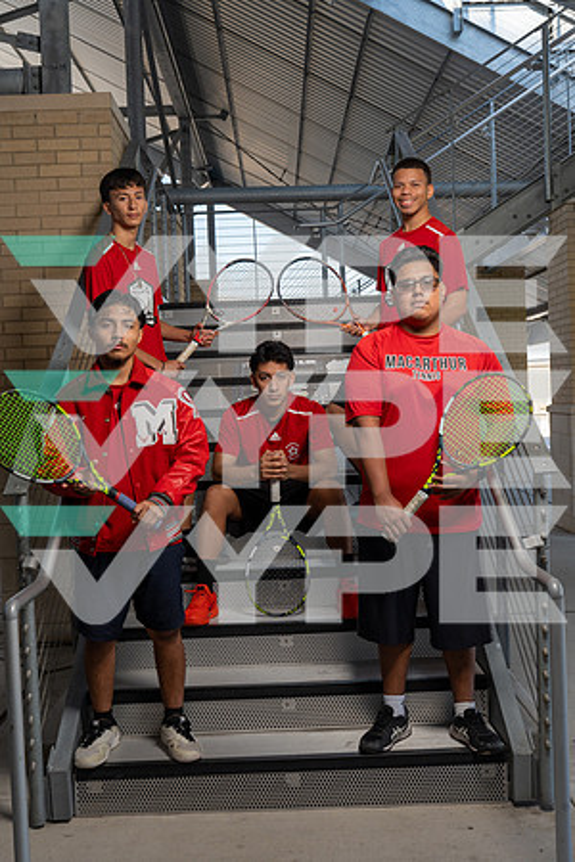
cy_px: 431
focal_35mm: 40
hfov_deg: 33.4
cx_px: 288
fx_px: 958
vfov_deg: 48.5
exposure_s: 1/250
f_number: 8
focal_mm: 40
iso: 250
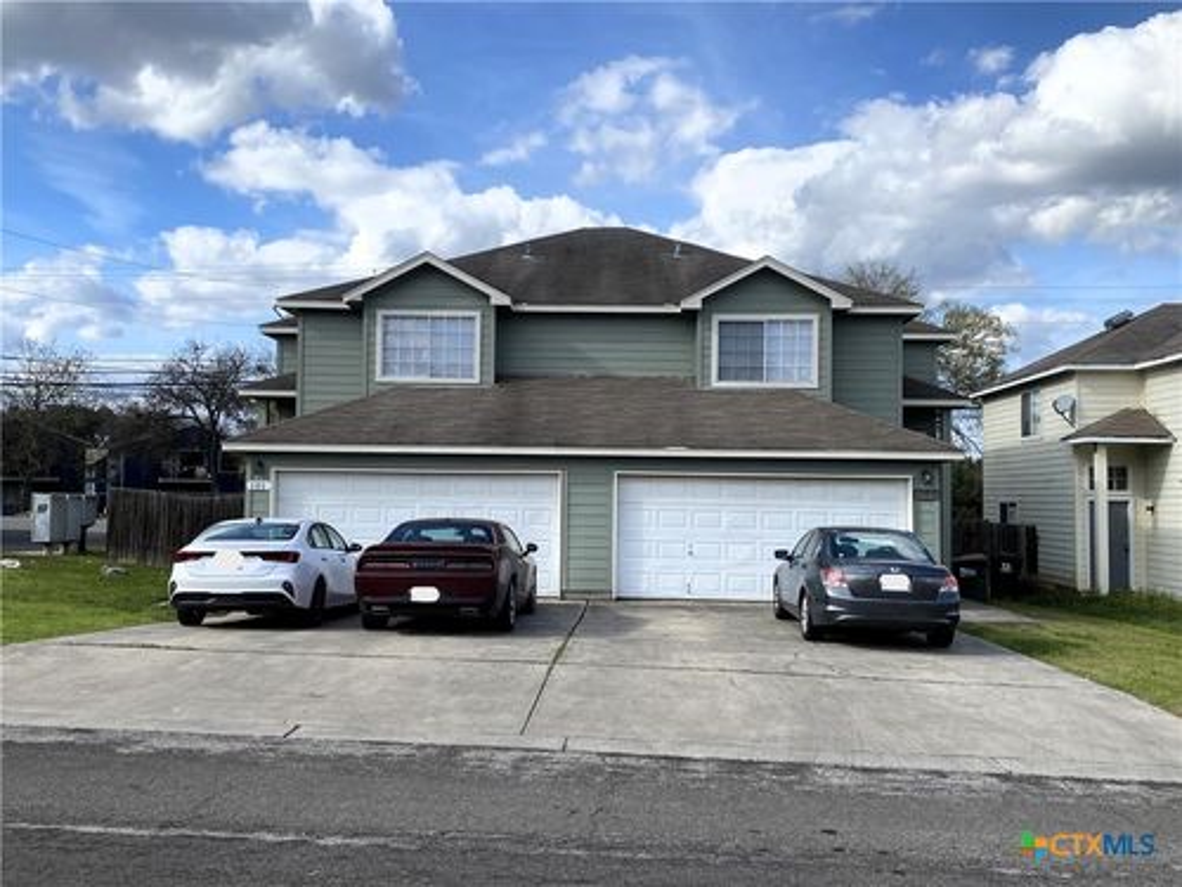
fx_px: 1127
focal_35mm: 33
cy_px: 444
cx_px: 591
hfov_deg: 55.4
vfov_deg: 42.9
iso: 32
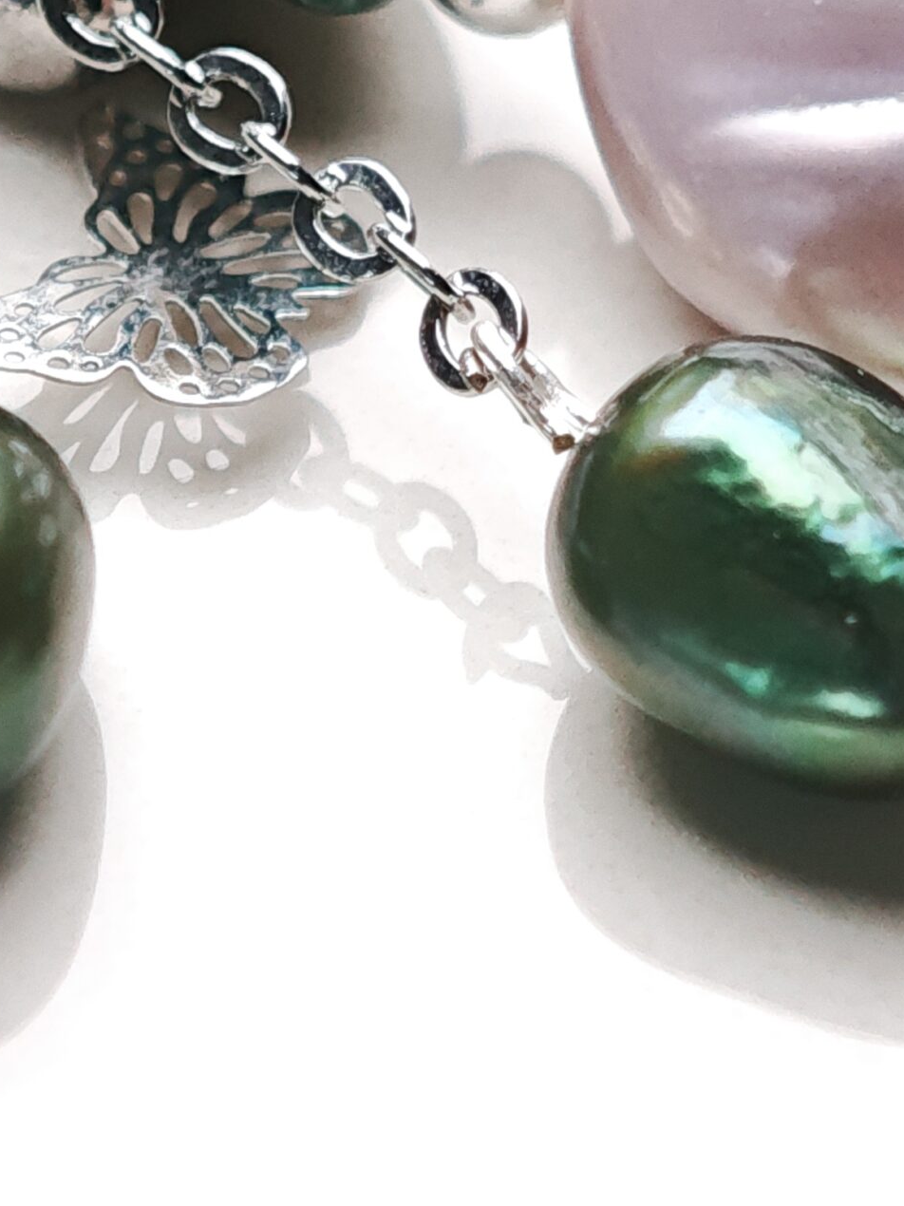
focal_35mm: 254
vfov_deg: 7.8
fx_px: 8847
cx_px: 804
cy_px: 196
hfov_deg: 5.8
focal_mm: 11.5
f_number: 1.8
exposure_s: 1/542
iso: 100
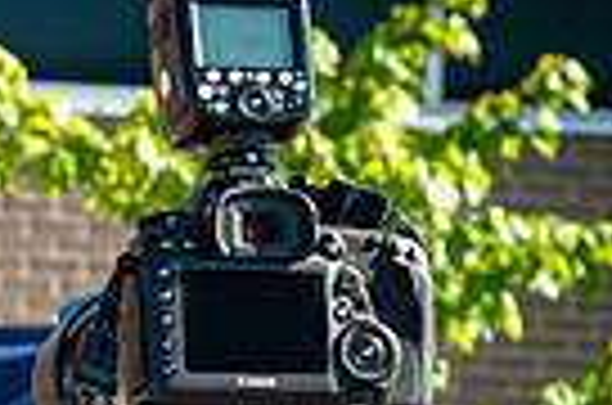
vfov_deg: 4.2
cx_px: -630
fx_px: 5444
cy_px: 632
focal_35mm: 321
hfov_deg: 6.3
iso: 200
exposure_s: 1/200
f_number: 7.1
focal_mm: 50
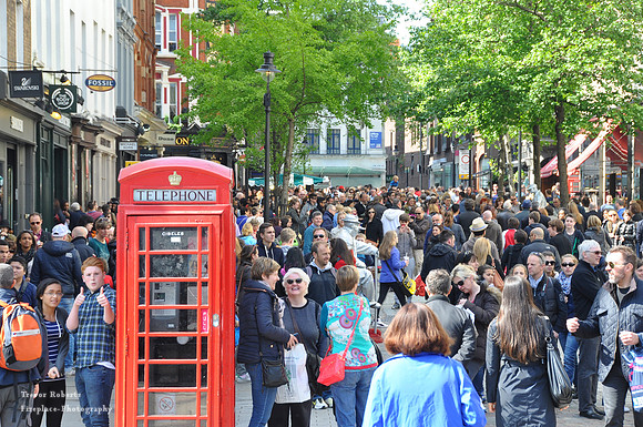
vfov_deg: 13.0
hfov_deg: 19.5
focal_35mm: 105
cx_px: 322
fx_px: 1873
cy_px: 214
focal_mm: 70
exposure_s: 1/125
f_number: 10
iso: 320
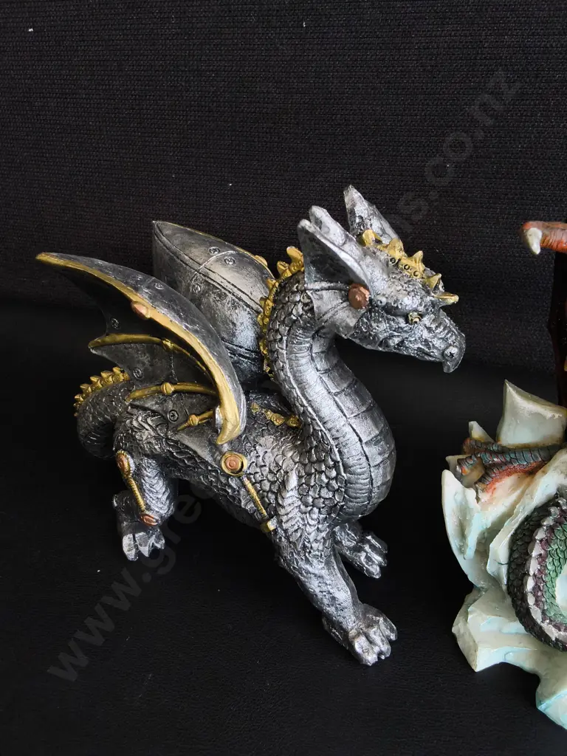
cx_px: 284
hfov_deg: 51.4
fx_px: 590
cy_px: 378
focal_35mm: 27
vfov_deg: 65.3
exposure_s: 1/120
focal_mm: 2.87
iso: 160
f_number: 2
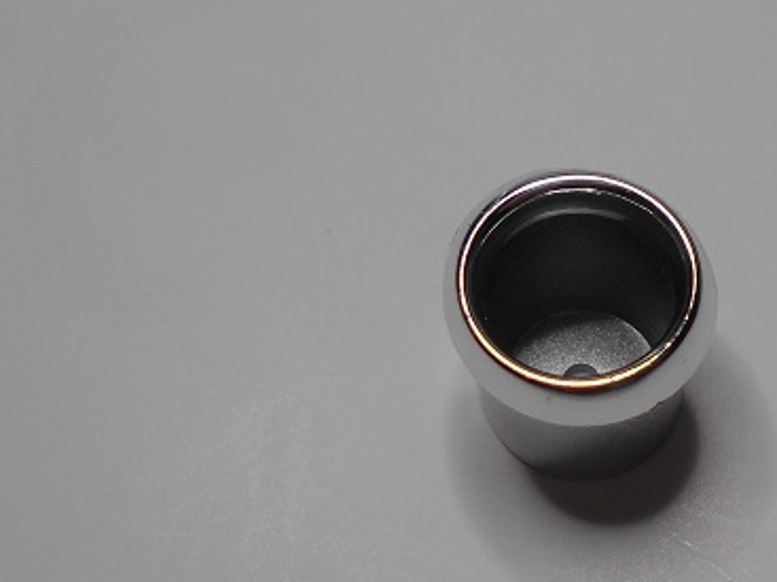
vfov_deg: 32.1
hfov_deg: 41.0
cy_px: 330
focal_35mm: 45
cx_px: 574
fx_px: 1010
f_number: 3.4
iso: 80
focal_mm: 5.1
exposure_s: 1/200
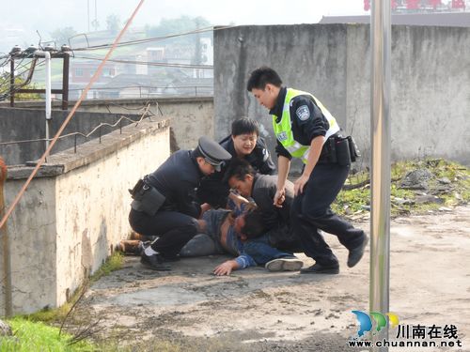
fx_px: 1466
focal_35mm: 108
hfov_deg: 18.2
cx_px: 235
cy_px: 176
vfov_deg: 13.7
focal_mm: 19.8
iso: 100
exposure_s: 1/125
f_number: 5.2
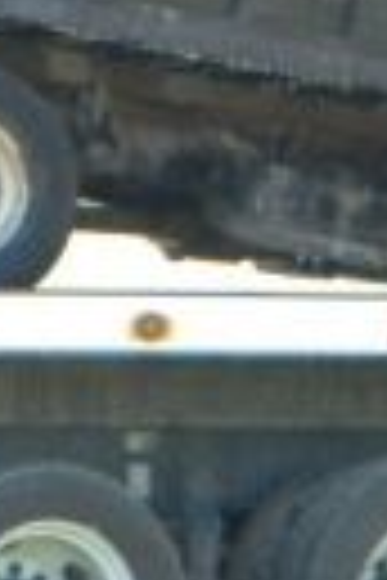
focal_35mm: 596
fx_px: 9610
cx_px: 292
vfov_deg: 3.5
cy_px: 4
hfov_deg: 2.3
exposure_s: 1/322
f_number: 5.1
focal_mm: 29.8
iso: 400
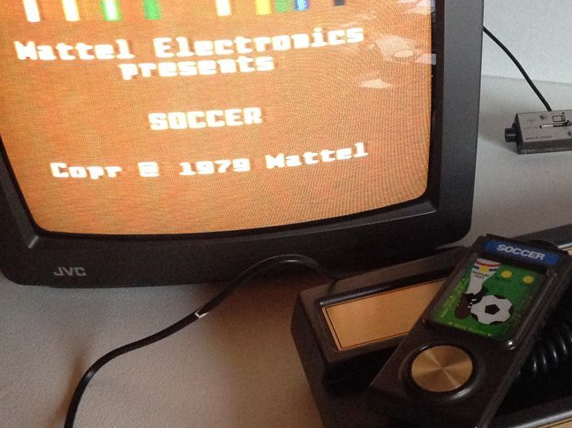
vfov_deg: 27.0
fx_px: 891
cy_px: 229
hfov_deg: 35.0
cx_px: 410
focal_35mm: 54
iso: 500
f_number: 2.4
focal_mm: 4.28
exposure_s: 1/15
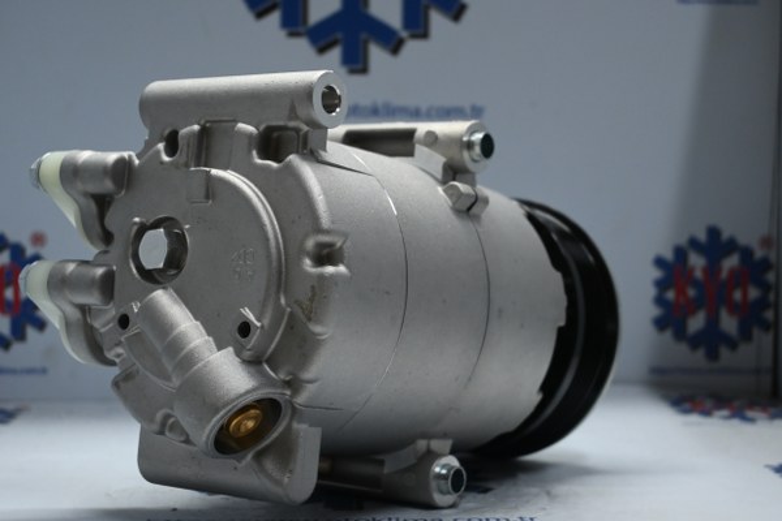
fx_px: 1434
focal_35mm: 66
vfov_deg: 20.6
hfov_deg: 30.5
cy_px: 260
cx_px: 391
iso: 1250
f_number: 6
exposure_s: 1/80
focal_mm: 44
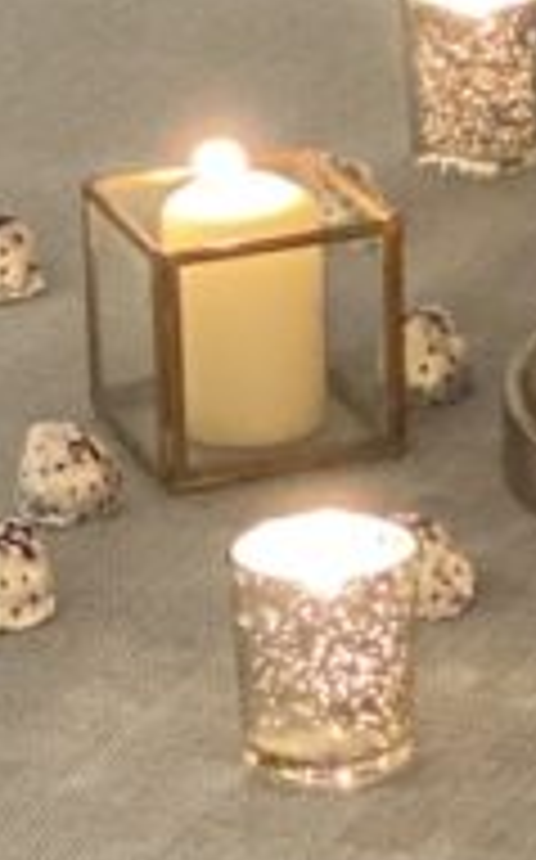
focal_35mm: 296
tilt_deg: -17.0
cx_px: 851
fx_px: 6934
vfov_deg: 7.0
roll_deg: +0.9
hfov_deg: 4.4
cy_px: -243
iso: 500
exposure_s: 1/15
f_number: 2
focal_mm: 6
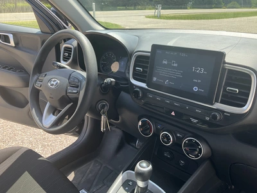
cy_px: 96
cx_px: 128
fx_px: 215
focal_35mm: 29
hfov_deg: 61.7
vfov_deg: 48.2
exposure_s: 1/250
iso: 25
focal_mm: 3
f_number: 1.8
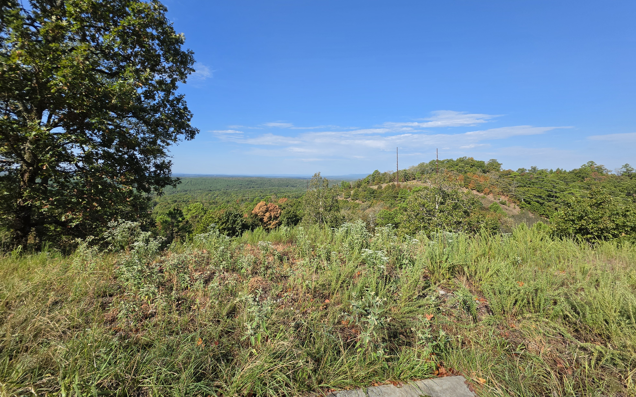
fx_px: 243
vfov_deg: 77.9
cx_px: 318
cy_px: 163
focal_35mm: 14
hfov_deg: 105.3
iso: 32
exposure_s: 1/1606
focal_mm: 2.2
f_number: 1.9
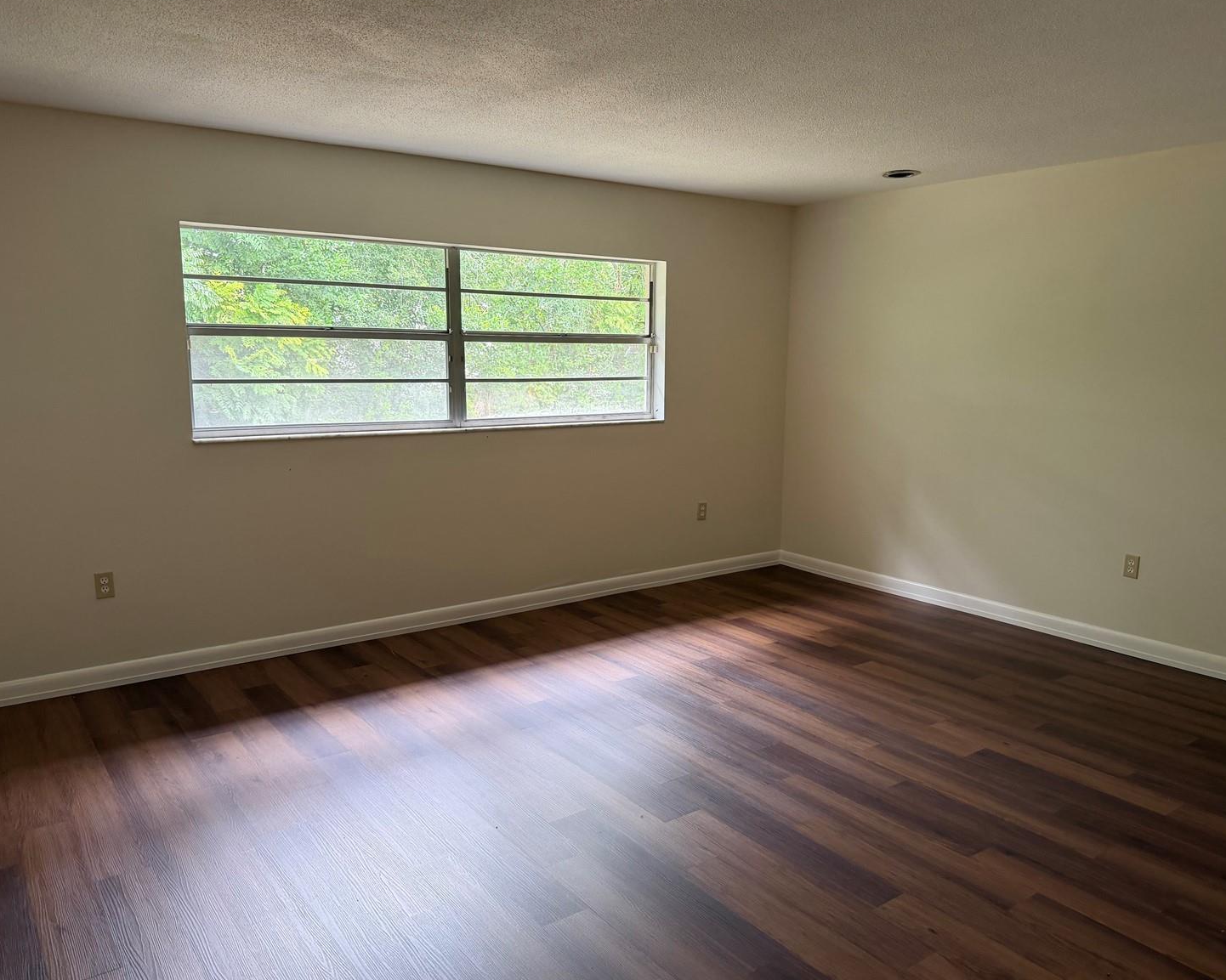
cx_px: 638
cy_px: 497
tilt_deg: -9.4
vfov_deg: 54.9
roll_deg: -0.3
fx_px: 943
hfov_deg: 66.0
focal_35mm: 26
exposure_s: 1/60
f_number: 1.78
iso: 200
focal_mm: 6.76
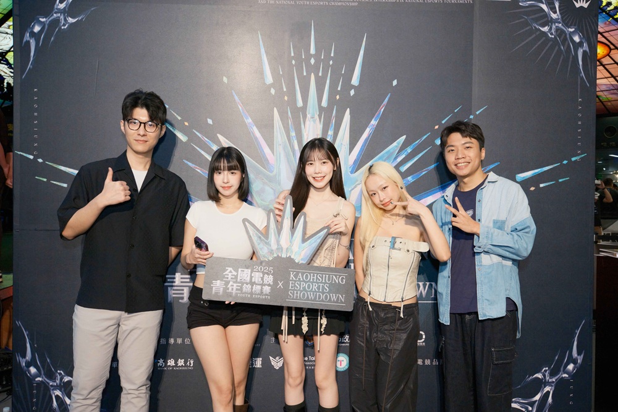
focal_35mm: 30
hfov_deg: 61.9
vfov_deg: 43.6
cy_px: 206
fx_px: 515
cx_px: 309
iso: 2000
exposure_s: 1/160
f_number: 4.5
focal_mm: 19.8
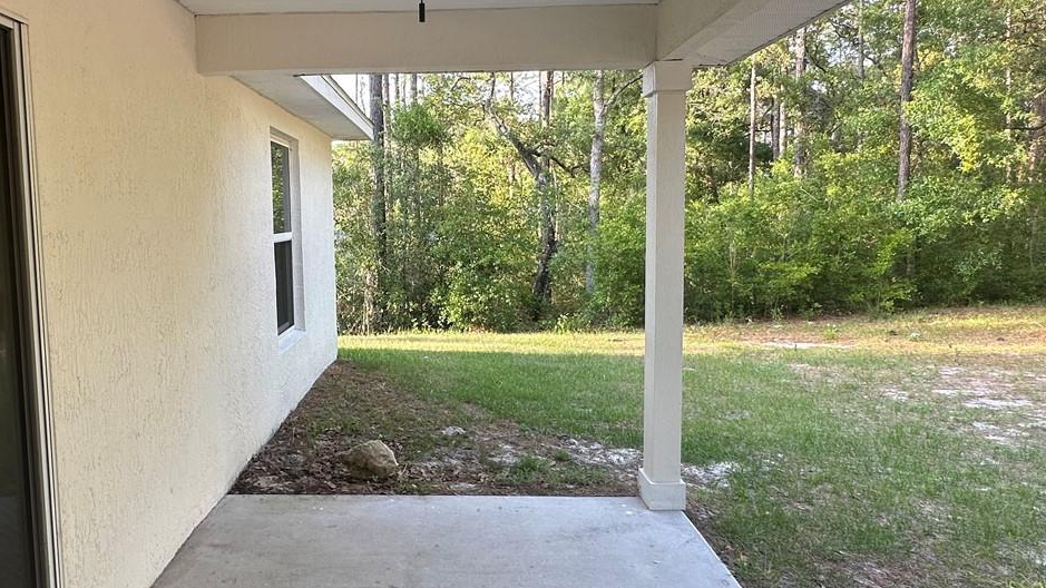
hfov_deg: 71.3
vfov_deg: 44.4
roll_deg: +0.6
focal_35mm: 26
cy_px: 275
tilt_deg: -2.4
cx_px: 431
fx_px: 721
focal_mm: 2.22
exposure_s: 1/101
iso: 40
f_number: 2.2
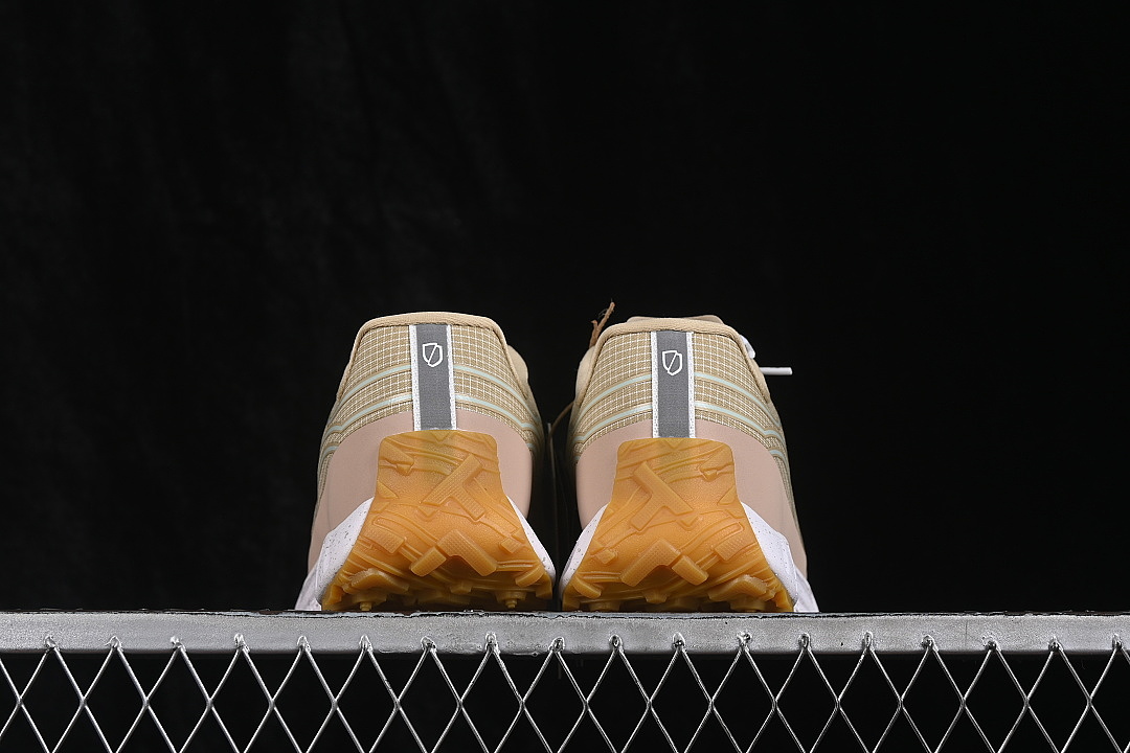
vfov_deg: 18.2
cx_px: 565
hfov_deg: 27.0
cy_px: 376
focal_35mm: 75
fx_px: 2354
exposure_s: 1/80
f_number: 8
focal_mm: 50
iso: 160
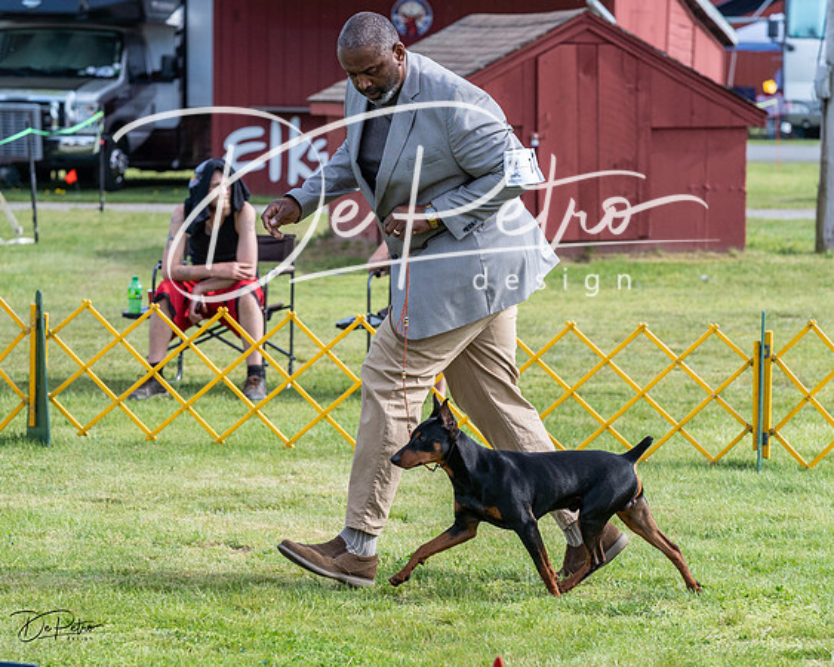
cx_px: 440
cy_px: 361
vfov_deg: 9.1
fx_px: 4173
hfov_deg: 11.4
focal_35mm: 169
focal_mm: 133
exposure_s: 1/1250
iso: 640
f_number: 5.6
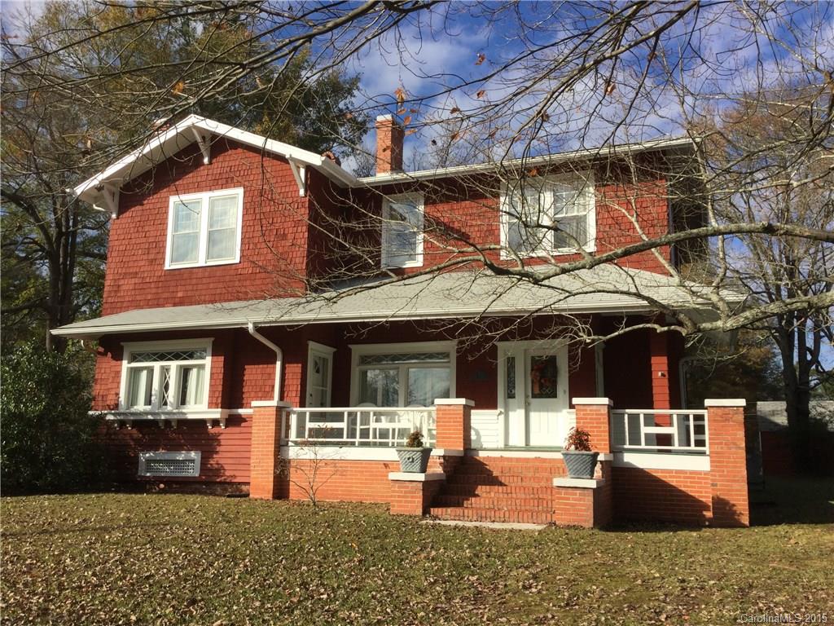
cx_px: 417
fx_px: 747
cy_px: 313
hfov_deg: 58.4
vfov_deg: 45.4
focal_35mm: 31
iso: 25
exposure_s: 1/1431
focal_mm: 3.3
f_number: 2.4
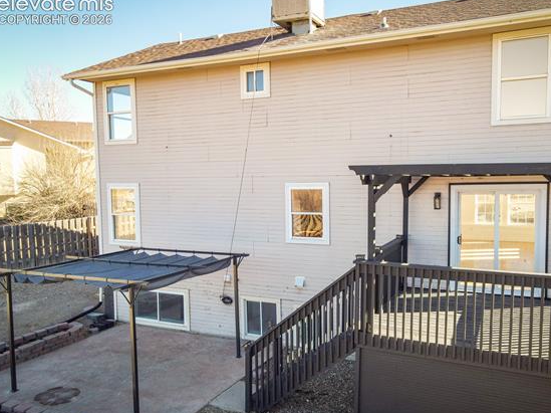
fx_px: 445
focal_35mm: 28
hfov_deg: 63.2
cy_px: 210
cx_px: 312
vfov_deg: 49.7
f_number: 2.8
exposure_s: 1/200
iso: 100
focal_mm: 4.5
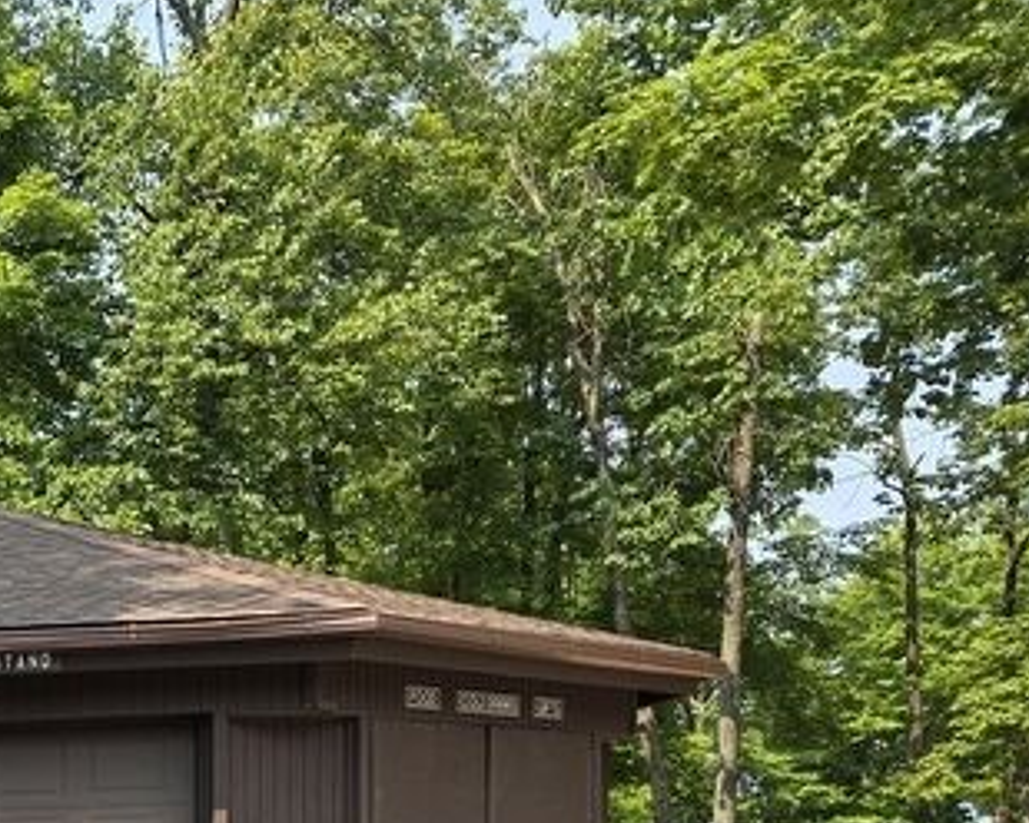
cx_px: -289
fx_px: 1766
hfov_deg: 27.4
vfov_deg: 24.1
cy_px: 956
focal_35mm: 58
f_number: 1.7
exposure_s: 1/223
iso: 12
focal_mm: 6.3
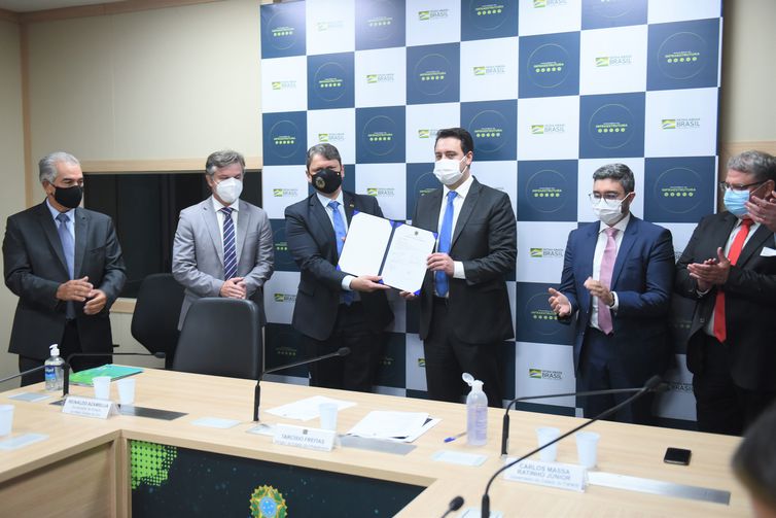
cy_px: 259
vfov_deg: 35.1
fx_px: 819
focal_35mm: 38
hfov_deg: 50.7
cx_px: 388
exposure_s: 1/200
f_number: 2.8
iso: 1600
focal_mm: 38
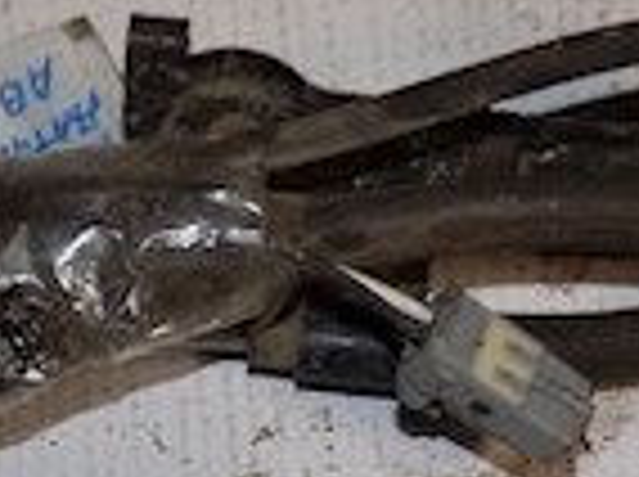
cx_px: 171
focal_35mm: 104
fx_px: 1917
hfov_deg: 18.8
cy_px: 670
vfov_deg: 13.5
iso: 200
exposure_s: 1/30
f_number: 3.1
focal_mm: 4
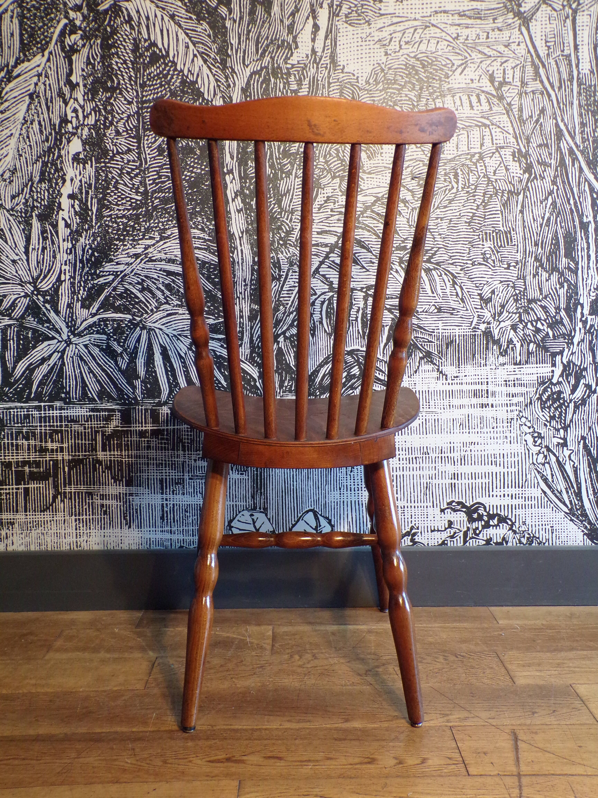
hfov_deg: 44.2
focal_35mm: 32
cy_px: 399
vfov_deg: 56.8
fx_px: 737
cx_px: 299
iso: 283
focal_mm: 5.8
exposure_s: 1/17
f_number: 3.2
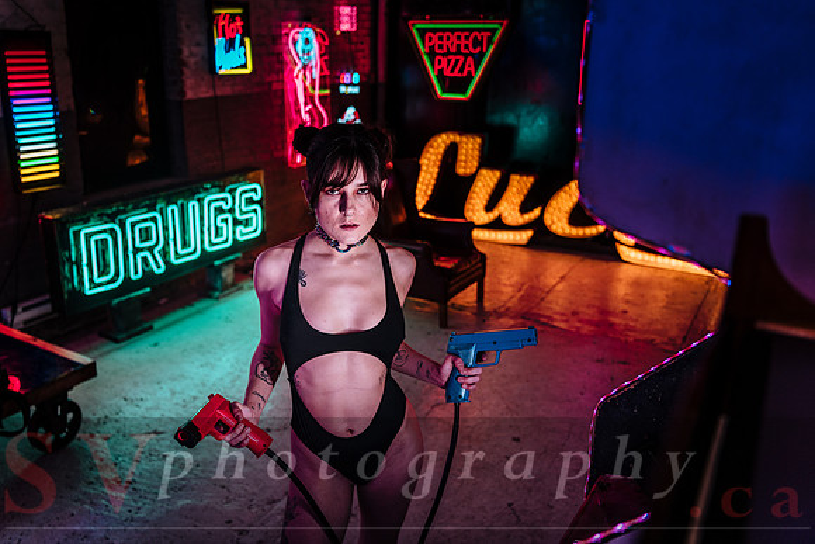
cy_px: 251
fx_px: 757
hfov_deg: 56.5
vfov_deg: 39.5
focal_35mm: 33
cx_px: 376
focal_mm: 31
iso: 200
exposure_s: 1/100
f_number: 2.8
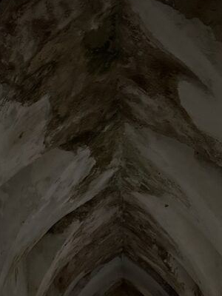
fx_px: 616
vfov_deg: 25.8
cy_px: 291
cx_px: 117
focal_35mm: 72
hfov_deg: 20.4
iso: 1600
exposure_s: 1/30
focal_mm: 6.76
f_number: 1.78
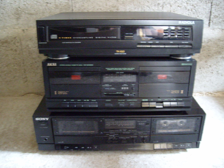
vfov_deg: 40.7
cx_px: 112
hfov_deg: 52.6
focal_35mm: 35
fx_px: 226
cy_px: 84
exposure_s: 1/2
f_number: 2.8
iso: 400
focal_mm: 5.8
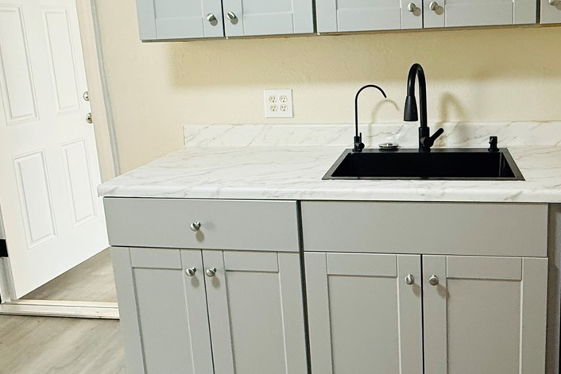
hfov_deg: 56.2
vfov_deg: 39.5
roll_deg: +1.8
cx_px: 366
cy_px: 123
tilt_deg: -7.2
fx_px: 514
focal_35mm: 33
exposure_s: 1/60
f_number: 2.2
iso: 250
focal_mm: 2.22
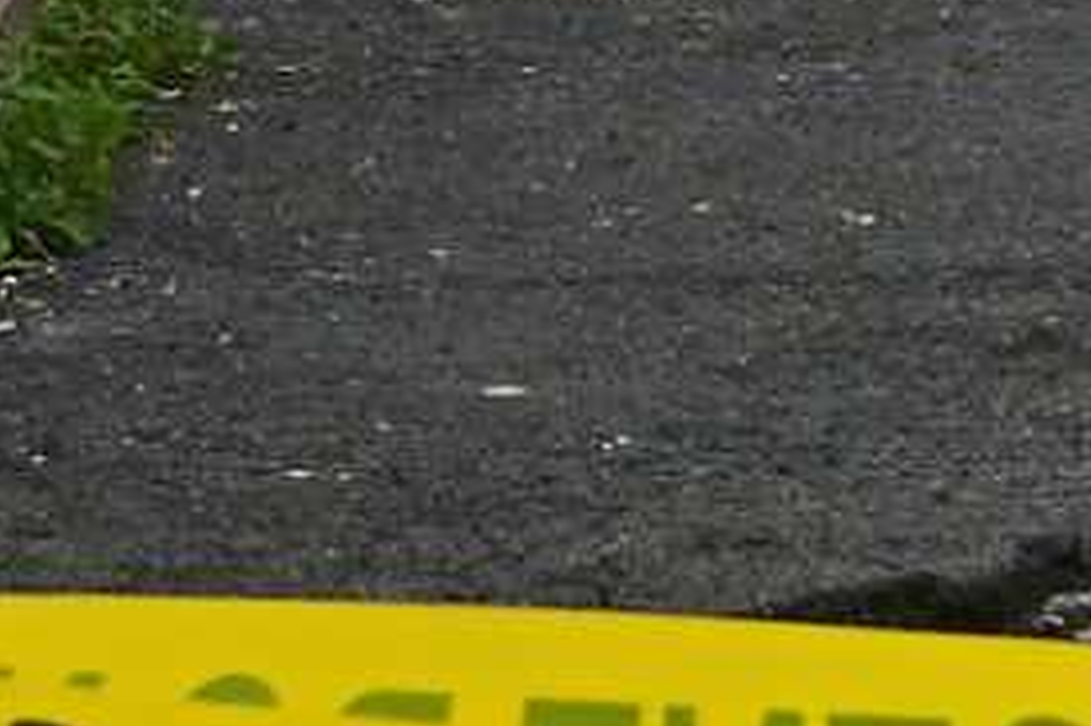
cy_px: -430
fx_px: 9480
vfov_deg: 4.4
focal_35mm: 313
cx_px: 3031
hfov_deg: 6.2
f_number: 10
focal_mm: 28
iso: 800
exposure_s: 1/800
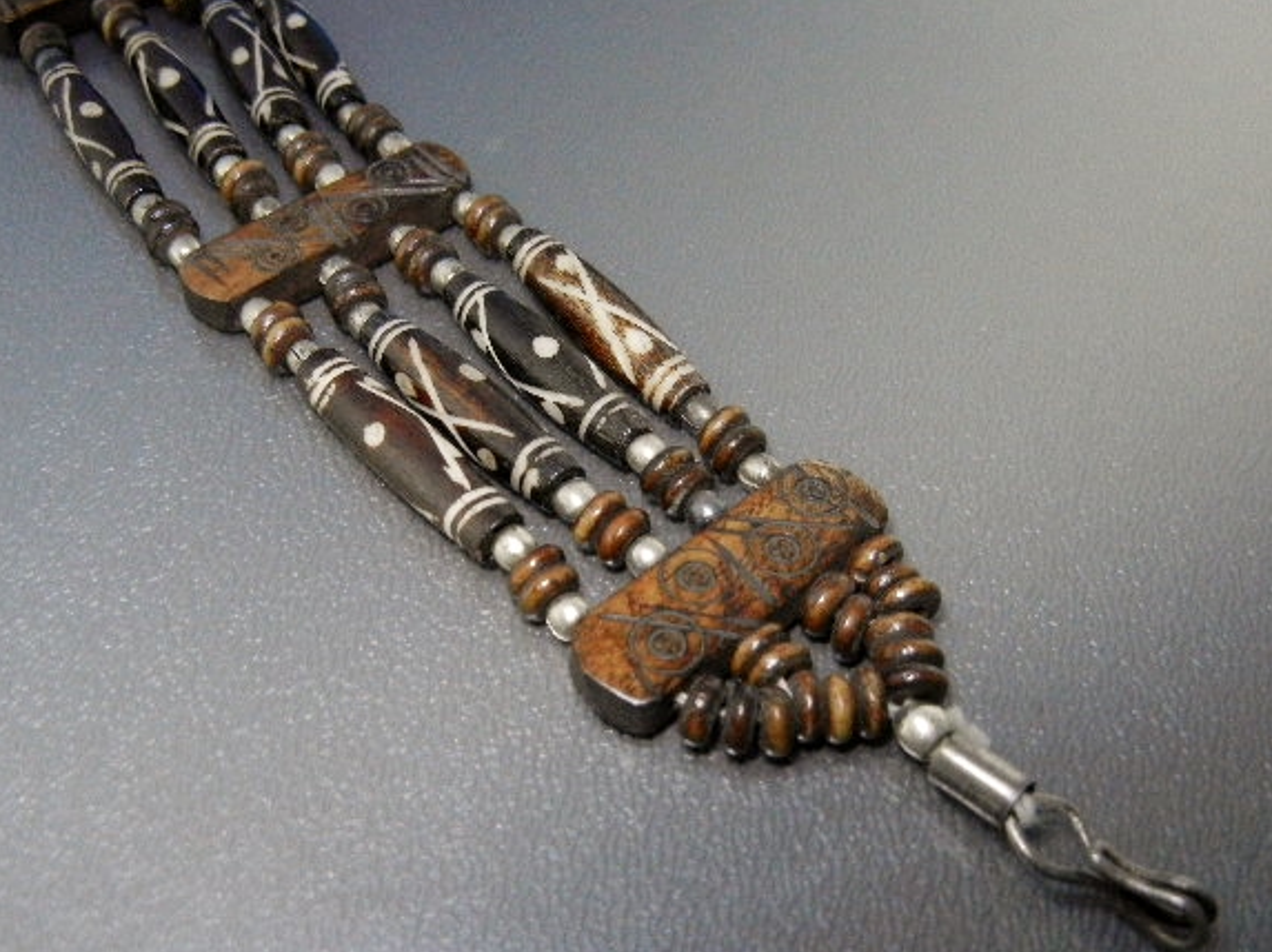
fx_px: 1395
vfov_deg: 37.7
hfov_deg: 49.0
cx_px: 617
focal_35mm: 38
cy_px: 508
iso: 800
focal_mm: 6.2
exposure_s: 1/30
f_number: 7.2
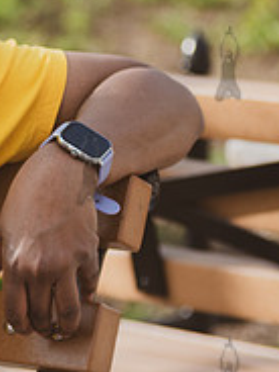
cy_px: 32
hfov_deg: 5.2
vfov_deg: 7.1
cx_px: -272
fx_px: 2988
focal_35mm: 278
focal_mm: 80
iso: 200
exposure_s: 1/1250
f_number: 3.5
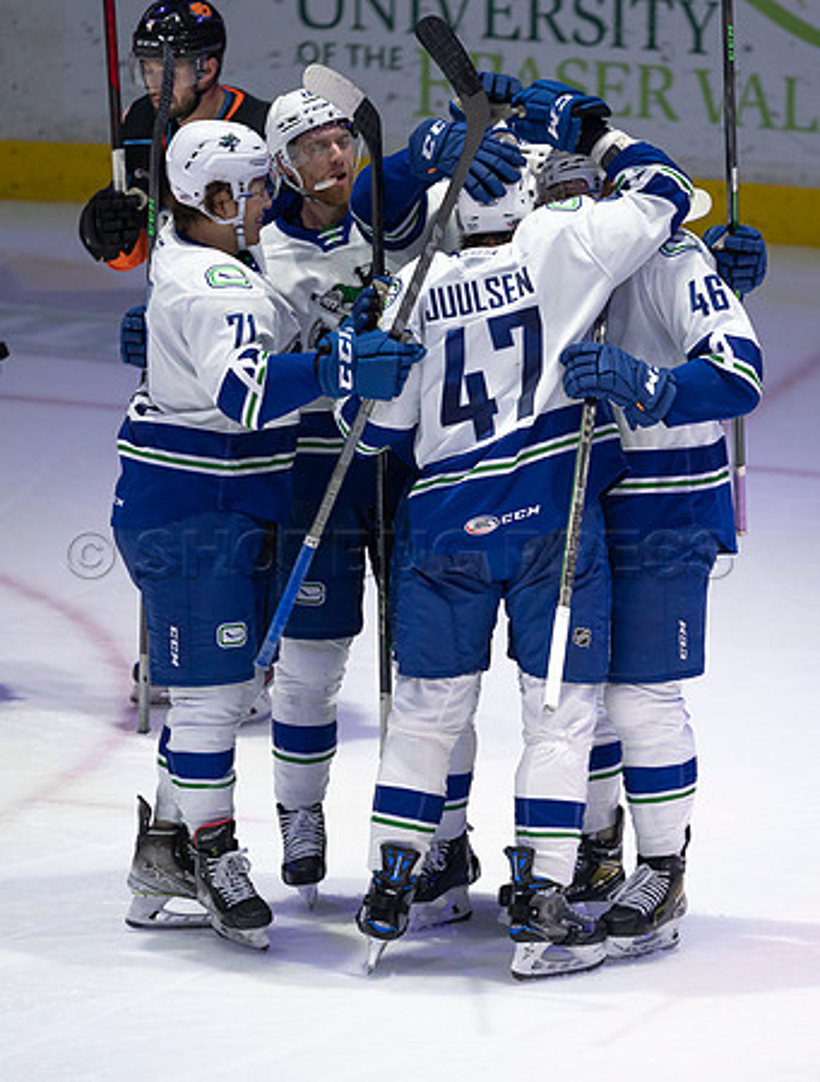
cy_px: 541
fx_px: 27038
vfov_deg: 2.3
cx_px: 618
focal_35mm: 862
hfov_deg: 1.7
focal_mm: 600
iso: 1600
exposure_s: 1/640
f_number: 4
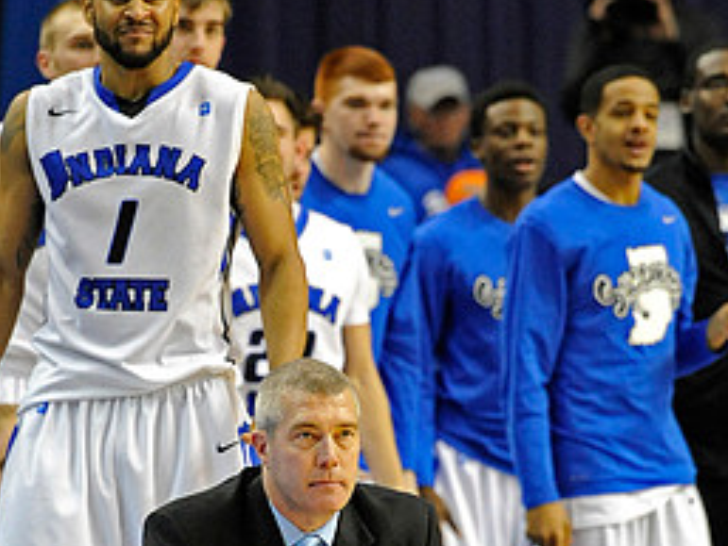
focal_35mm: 337
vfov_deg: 4.4
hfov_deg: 5.9
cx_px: 322
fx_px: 7091
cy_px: 455
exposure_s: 1/800
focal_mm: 200
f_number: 3.5
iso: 3200
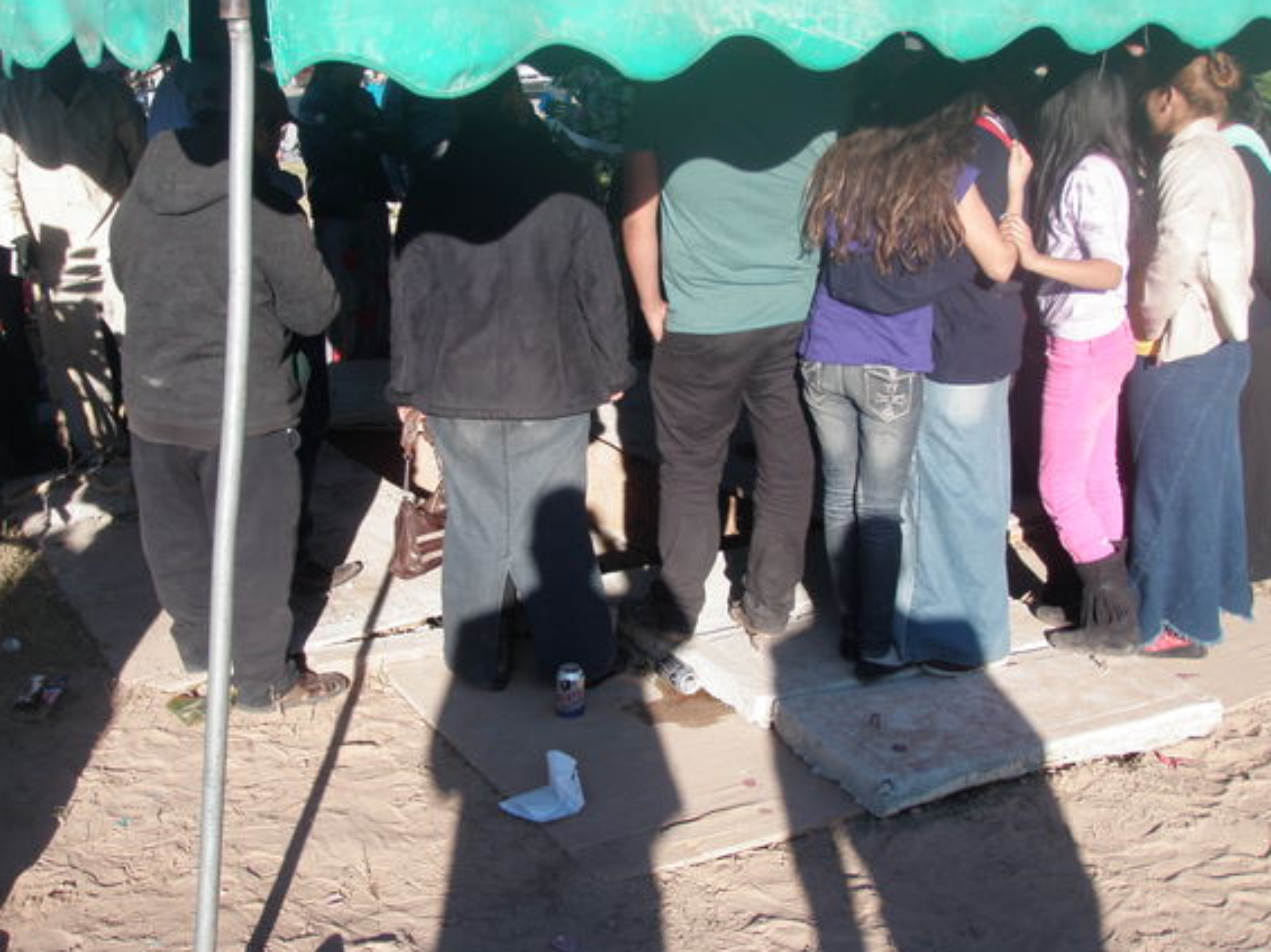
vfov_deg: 33.6
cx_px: 642
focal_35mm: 43
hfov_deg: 43.9
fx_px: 1578
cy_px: 445
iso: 80
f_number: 3.5
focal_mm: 6.7
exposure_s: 1/400
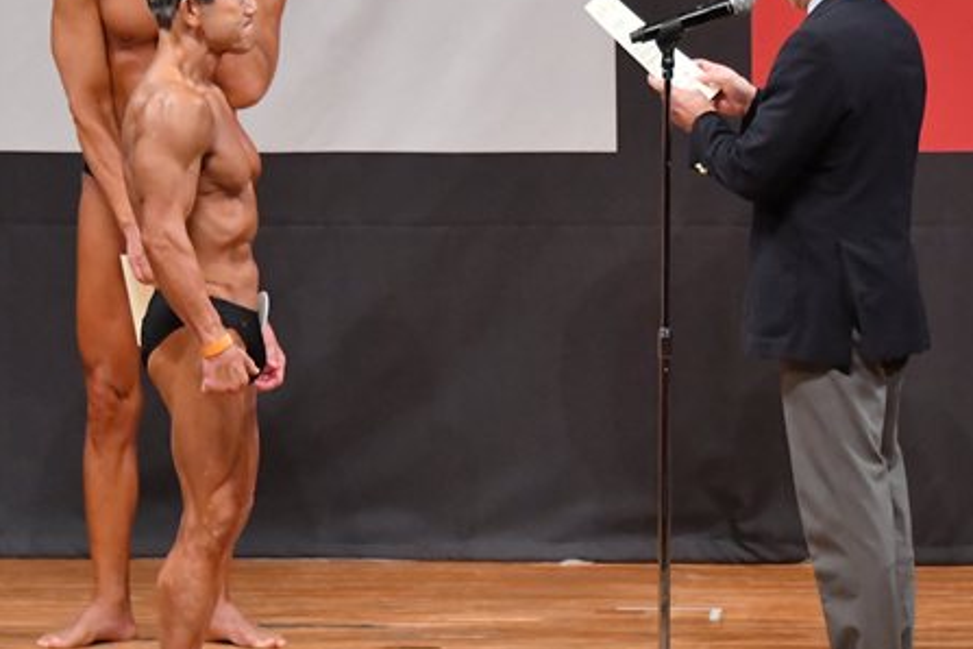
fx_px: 11243
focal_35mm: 416
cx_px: 682
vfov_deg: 3.3
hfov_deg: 5.0
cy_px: 320
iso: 7200
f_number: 5.6
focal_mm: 160
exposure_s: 1/400
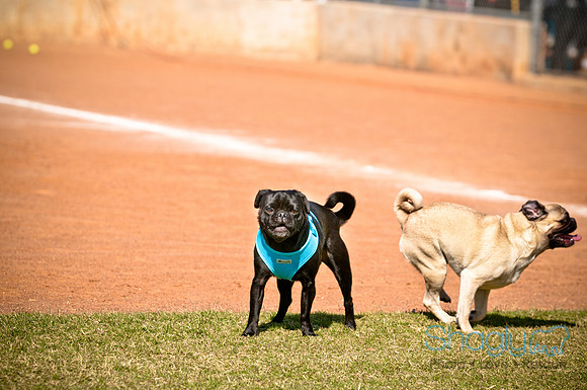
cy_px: 195
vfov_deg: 6.8
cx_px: 294
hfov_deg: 10.2
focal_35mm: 202
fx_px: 3297
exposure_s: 1/2000
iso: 250
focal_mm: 135
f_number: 5
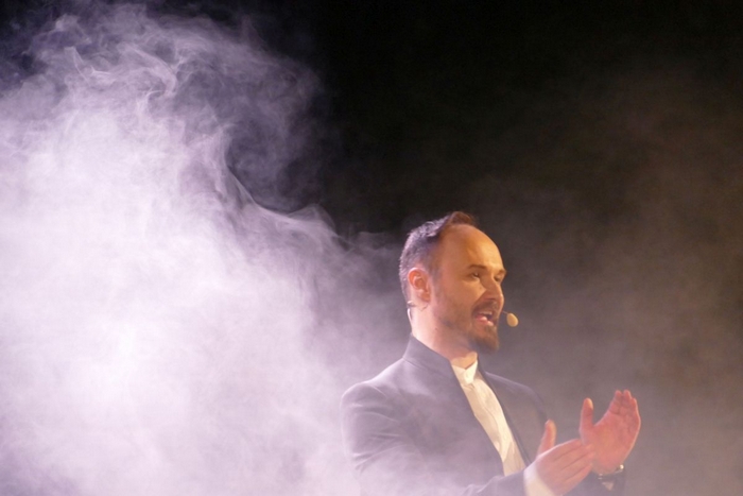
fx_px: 7534
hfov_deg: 5.6
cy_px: 248
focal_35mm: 365
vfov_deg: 3.8
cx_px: 372
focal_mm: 133.12
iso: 1600
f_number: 4
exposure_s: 1/100
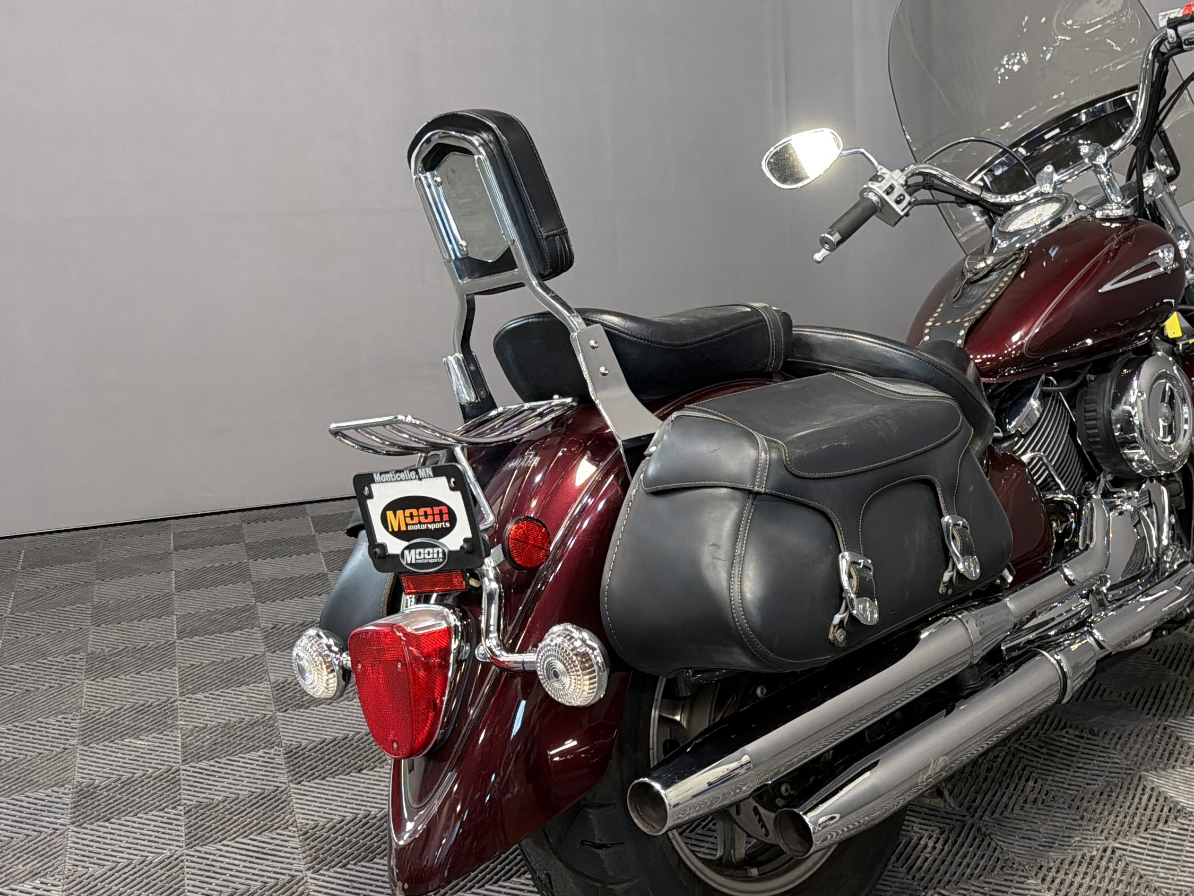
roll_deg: +0.5
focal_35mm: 43
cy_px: 412
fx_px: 1483
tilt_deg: -13.7
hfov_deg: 41.4
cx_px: 1005
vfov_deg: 33.6
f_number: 1.78
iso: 320
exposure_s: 1/60
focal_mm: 6.76
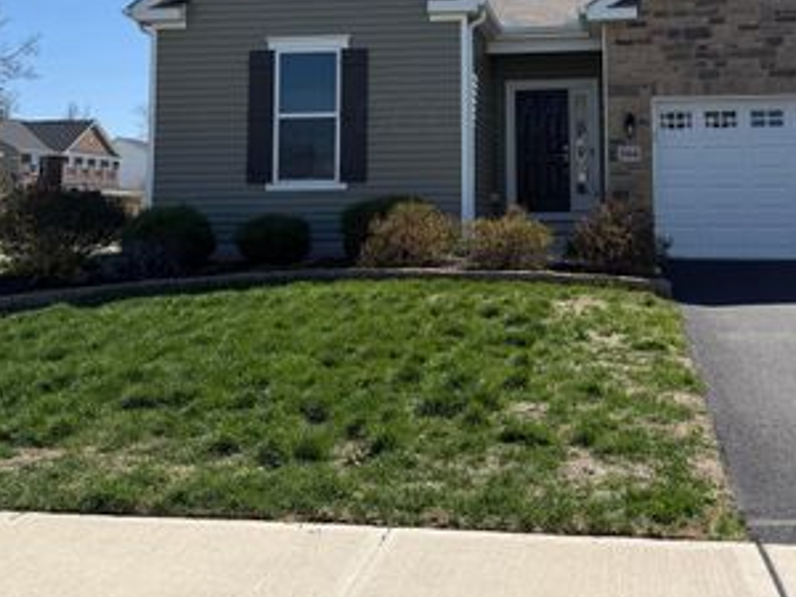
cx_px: 488
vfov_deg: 34.8
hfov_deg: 46.5
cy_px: 115
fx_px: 920
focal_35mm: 40
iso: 80
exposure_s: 1/4673
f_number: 1.78
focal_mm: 6.76
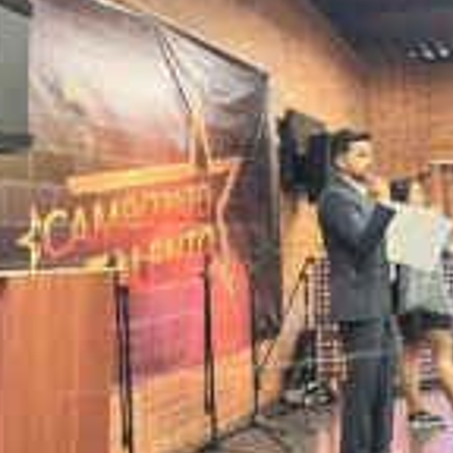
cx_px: 400
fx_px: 948
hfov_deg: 26.1
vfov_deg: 26.7
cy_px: 138
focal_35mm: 64
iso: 160
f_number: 1.5
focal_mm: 5.7
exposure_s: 1/60
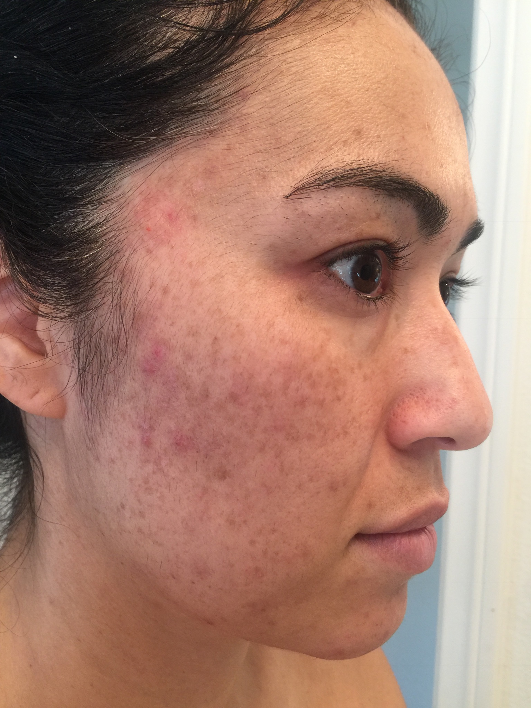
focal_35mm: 29
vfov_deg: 61.7
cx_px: 266
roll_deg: -3.1
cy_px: 354
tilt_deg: +0.7
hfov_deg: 48.2
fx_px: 593
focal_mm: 4.15
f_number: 2.2
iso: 40
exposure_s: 1/30
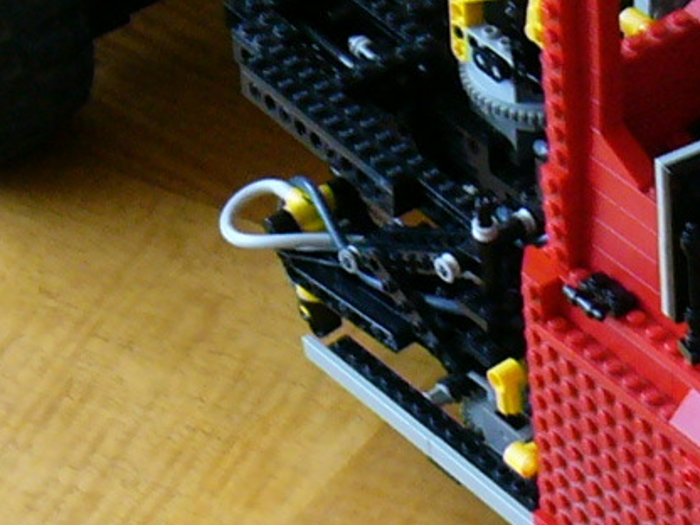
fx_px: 3579
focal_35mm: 177
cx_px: 856
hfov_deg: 11.0
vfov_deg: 8.4
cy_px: 412
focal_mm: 7.6
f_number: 3.2
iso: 200
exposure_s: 1/8
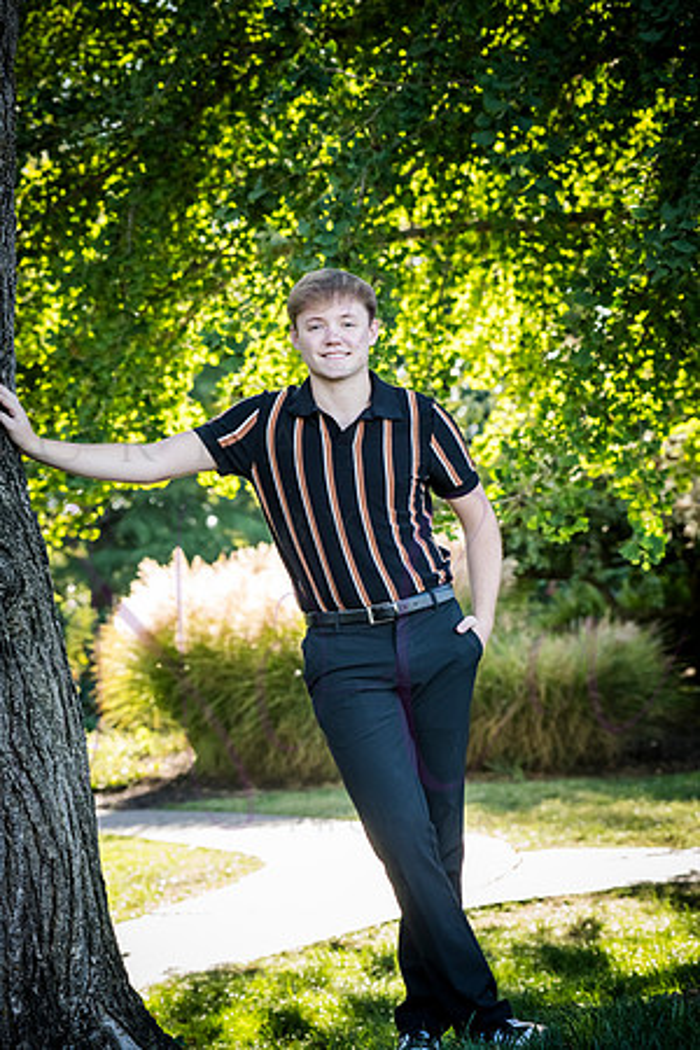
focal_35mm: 105
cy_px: 525
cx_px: 350
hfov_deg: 13.0
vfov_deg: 19.5
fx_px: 3062
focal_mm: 105
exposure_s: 1/320
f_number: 7.1
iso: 800
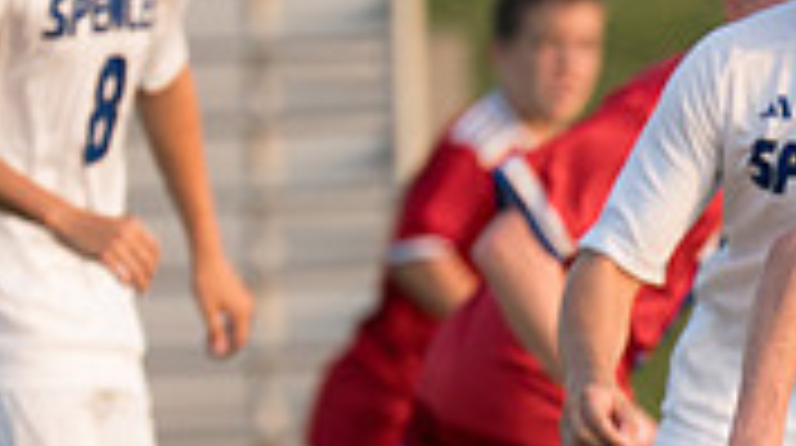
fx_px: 23586
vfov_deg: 1.1
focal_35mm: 1119
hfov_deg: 1.9
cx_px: 1117
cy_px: 466
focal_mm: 185
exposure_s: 1/1250
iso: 320
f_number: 2.8
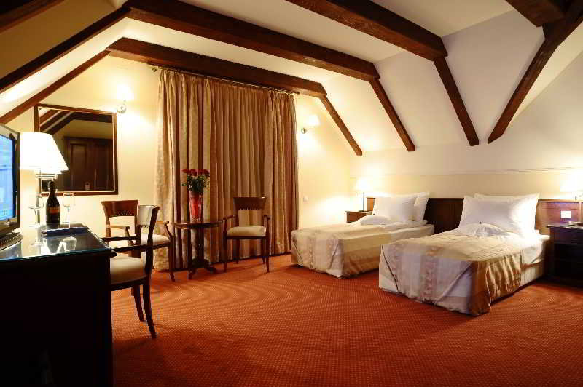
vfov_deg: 61.8
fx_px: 324
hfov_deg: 84.0
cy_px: 194
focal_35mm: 20
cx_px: 292
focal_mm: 20
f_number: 8
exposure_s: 1.5
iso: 200
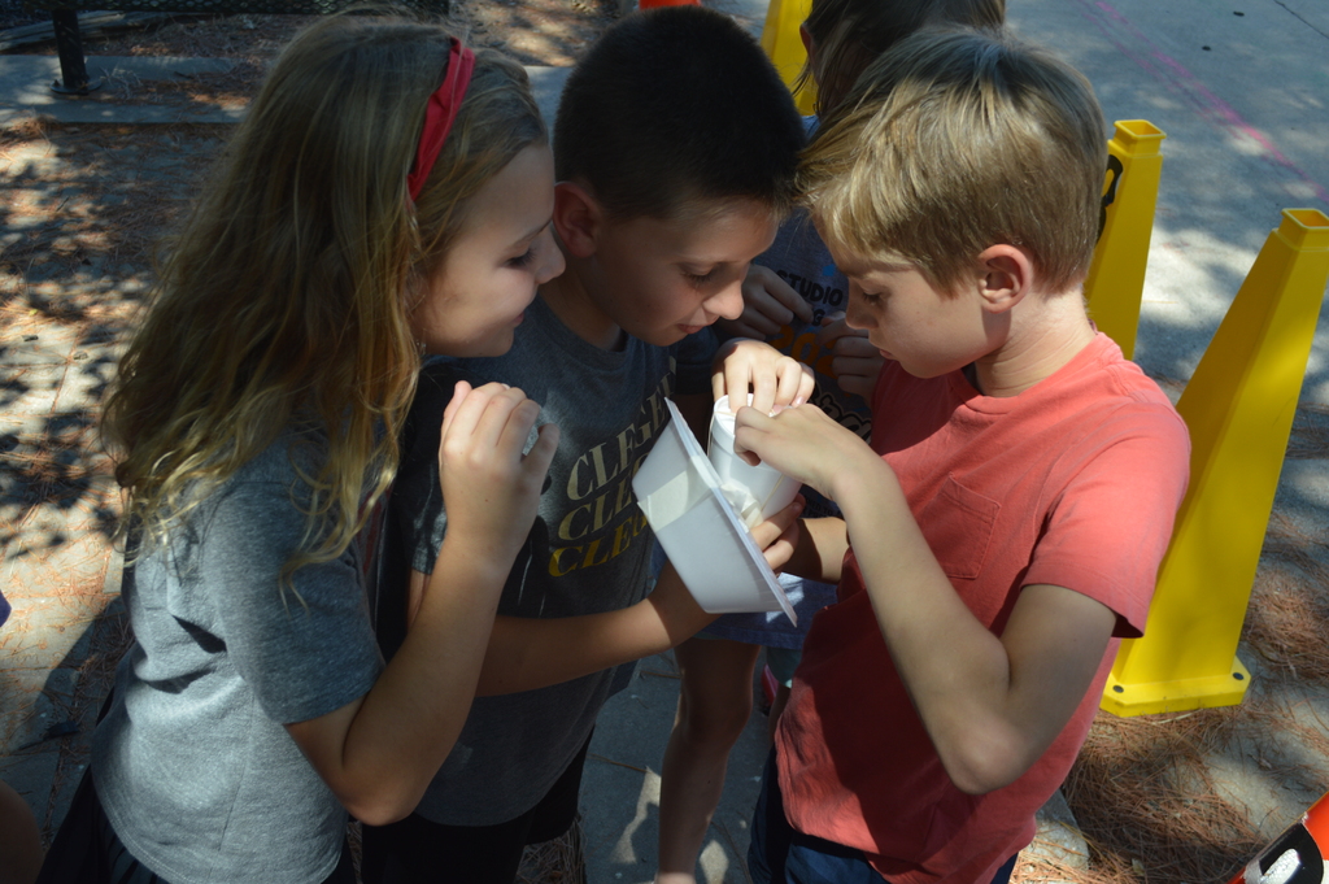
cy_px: 442
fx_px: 1328
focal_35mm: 36
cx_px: 664
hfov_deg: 53.2
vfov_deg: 36.8
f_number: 5.6
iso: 100
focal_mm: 24
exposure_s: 1/160
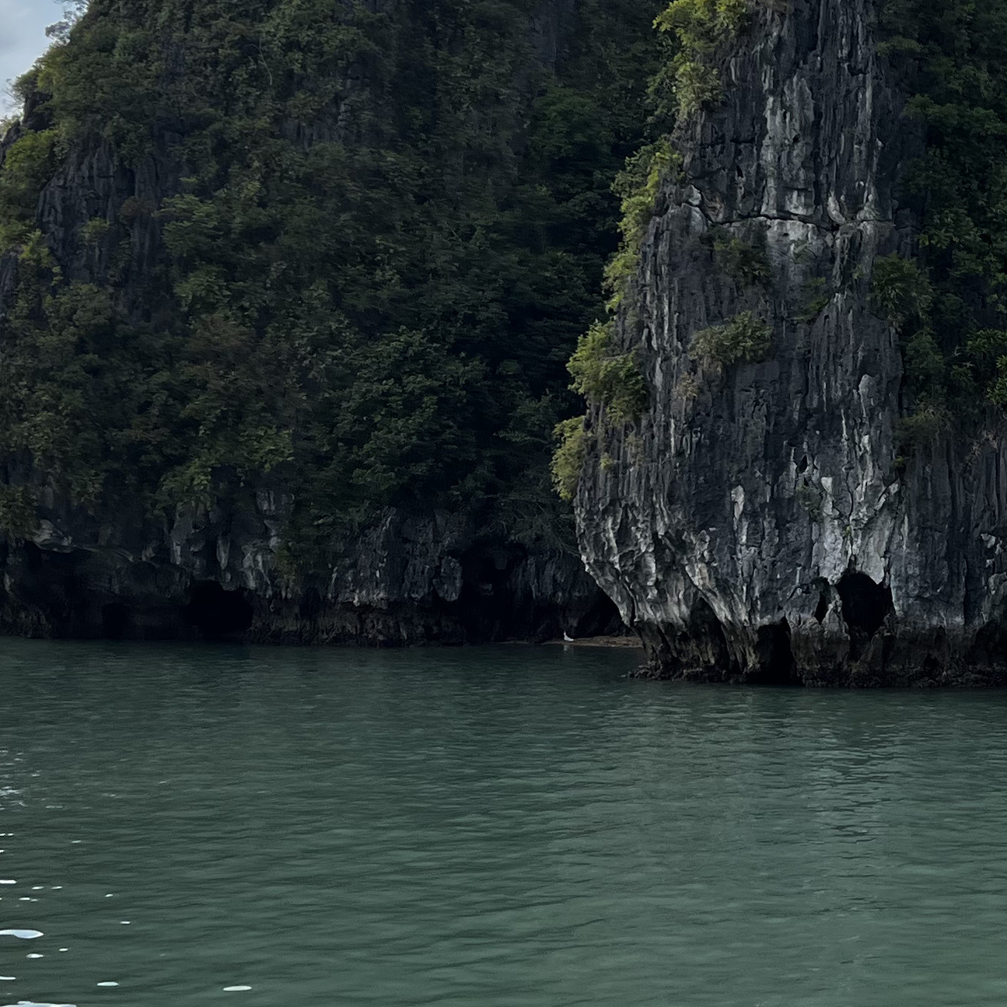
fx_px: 2337
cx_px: 986
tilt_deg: +2.8
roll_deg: -0.7
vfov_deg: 24.3
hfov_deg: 23.4
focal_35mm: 71
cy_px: 412
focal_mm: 5.7
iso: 50
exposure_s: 1/2299
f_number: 1.5
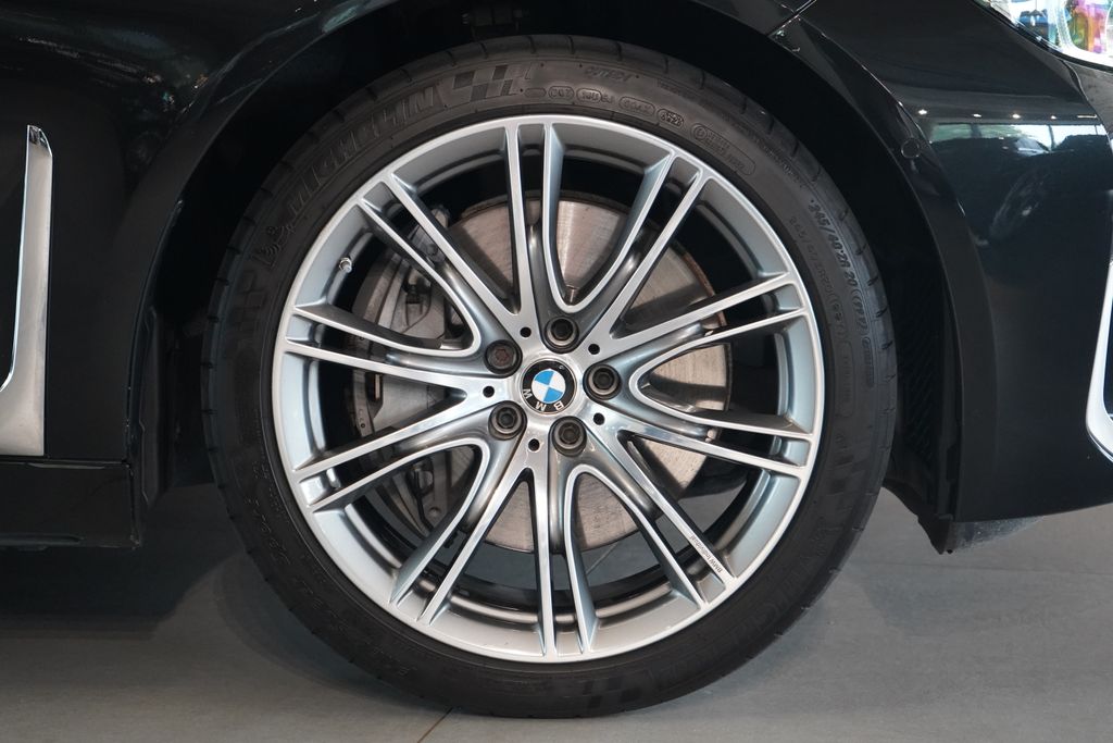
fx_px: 2102
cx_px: 556
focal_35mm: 68
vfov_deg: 20.0
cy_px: 372
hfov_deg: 29.7
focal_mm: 68
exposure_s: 1/160
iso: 6400
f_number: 5.6
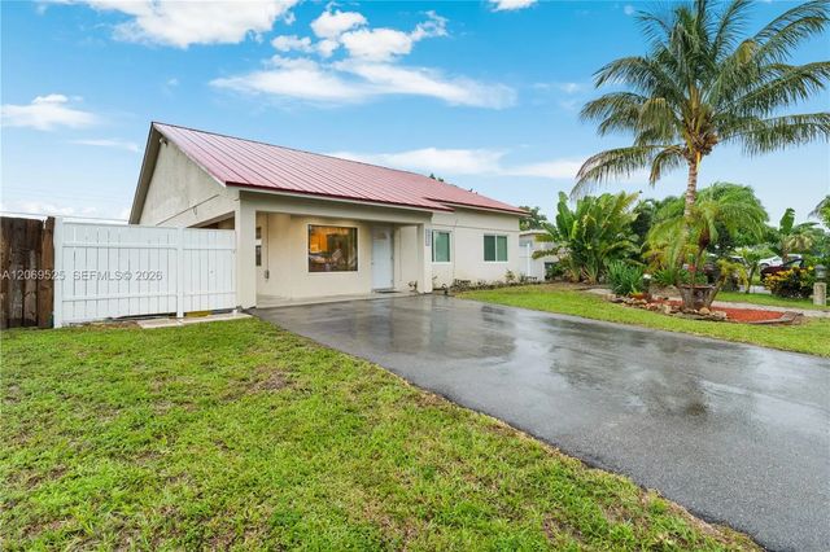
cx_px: 415
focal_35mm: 16
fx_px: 369
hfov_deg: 96.8
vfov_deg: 73.7
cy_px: 276
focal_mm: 16
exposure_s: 1/4
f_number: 11
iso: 125
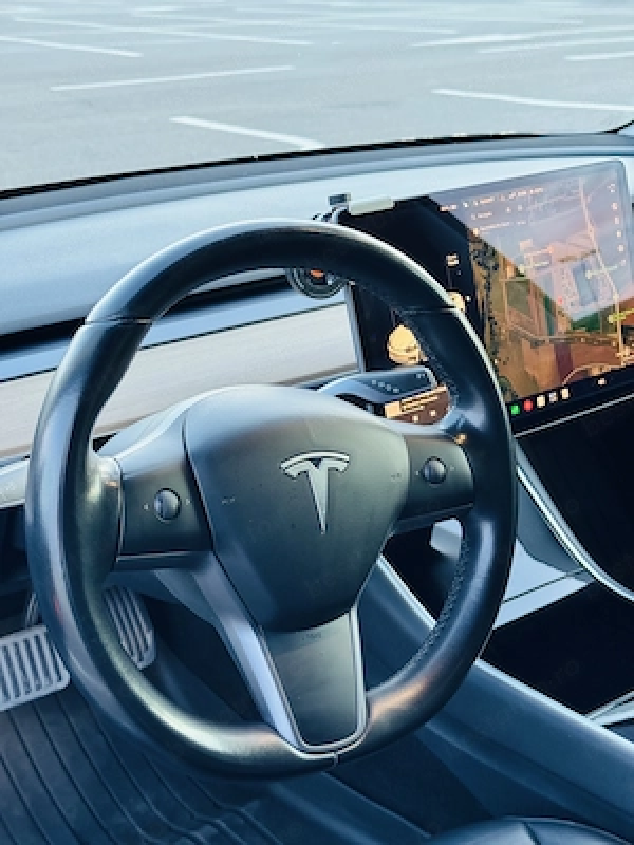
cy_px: 422
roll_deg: +0.6
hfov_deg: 30.3
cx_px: 317
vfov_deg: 39.7
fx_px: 1172
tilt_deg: -20.8
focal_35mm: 48
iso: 800
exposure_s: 1/26
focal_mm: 6.76
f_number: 1.78
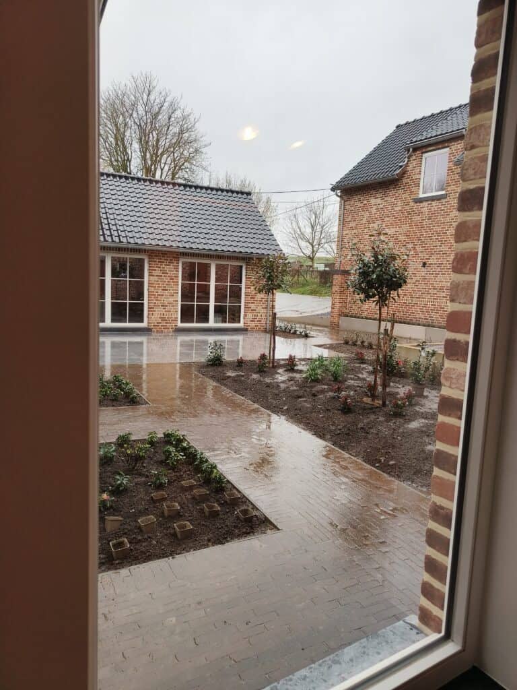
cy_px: 345
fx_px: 478
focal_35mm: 24
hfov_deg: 56.8
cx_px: 258
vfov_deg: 71.6
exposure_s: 1/132
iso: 50
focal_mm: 5.59
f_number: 1.8
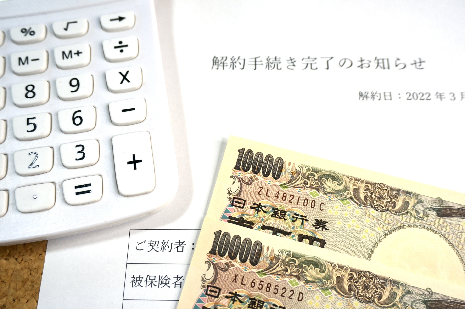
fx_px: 458
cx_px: 229
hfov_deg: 53.8
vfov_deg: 37.2
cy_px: 157
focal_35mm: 36
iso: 250
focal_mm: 23
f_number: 4.5
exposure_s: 1/60
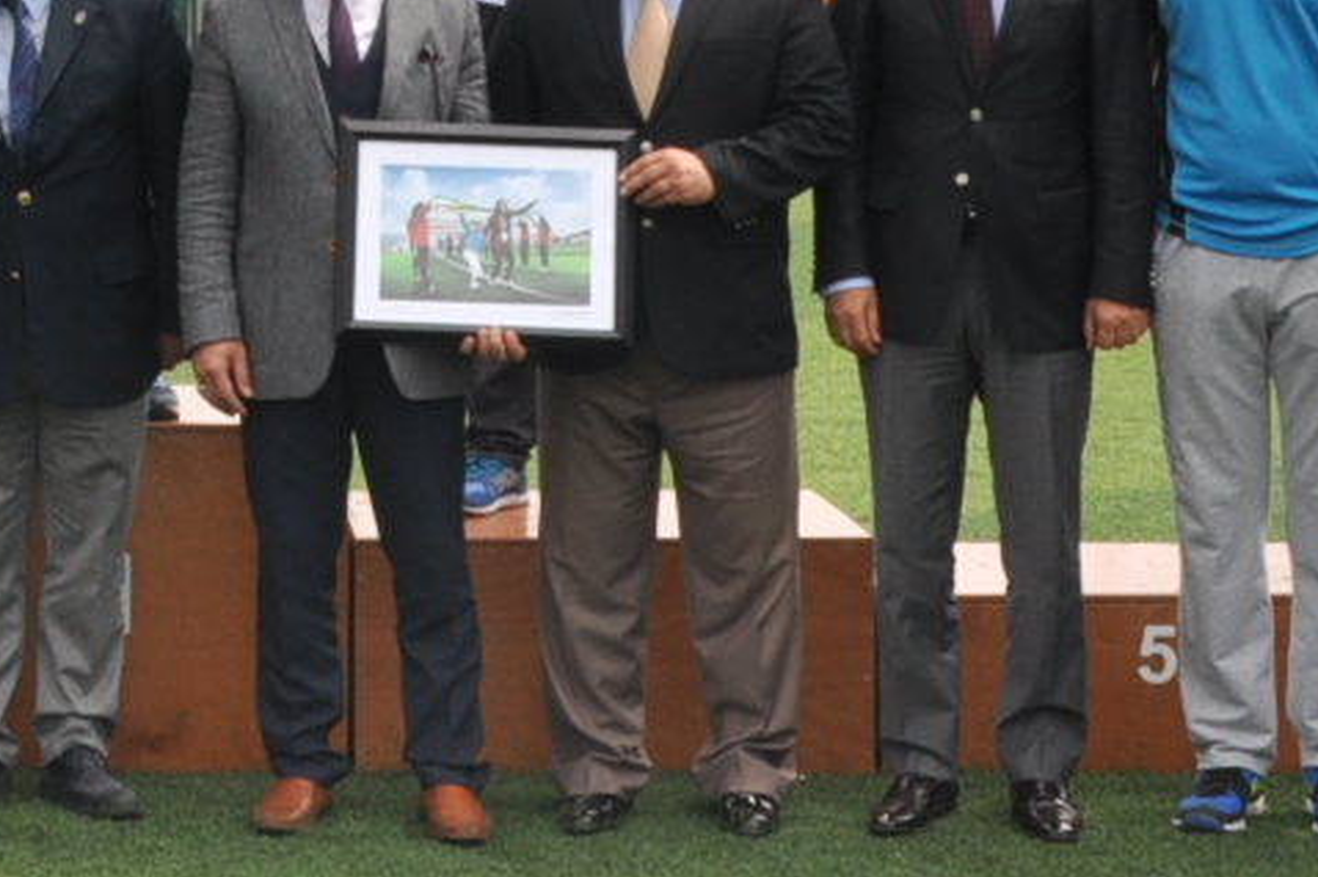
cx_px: -265
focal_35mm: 121
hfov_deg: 16.3
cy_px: -378
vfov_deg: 10.9
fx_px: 4427
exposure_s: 1/200
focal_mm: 18
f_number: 10
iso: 200
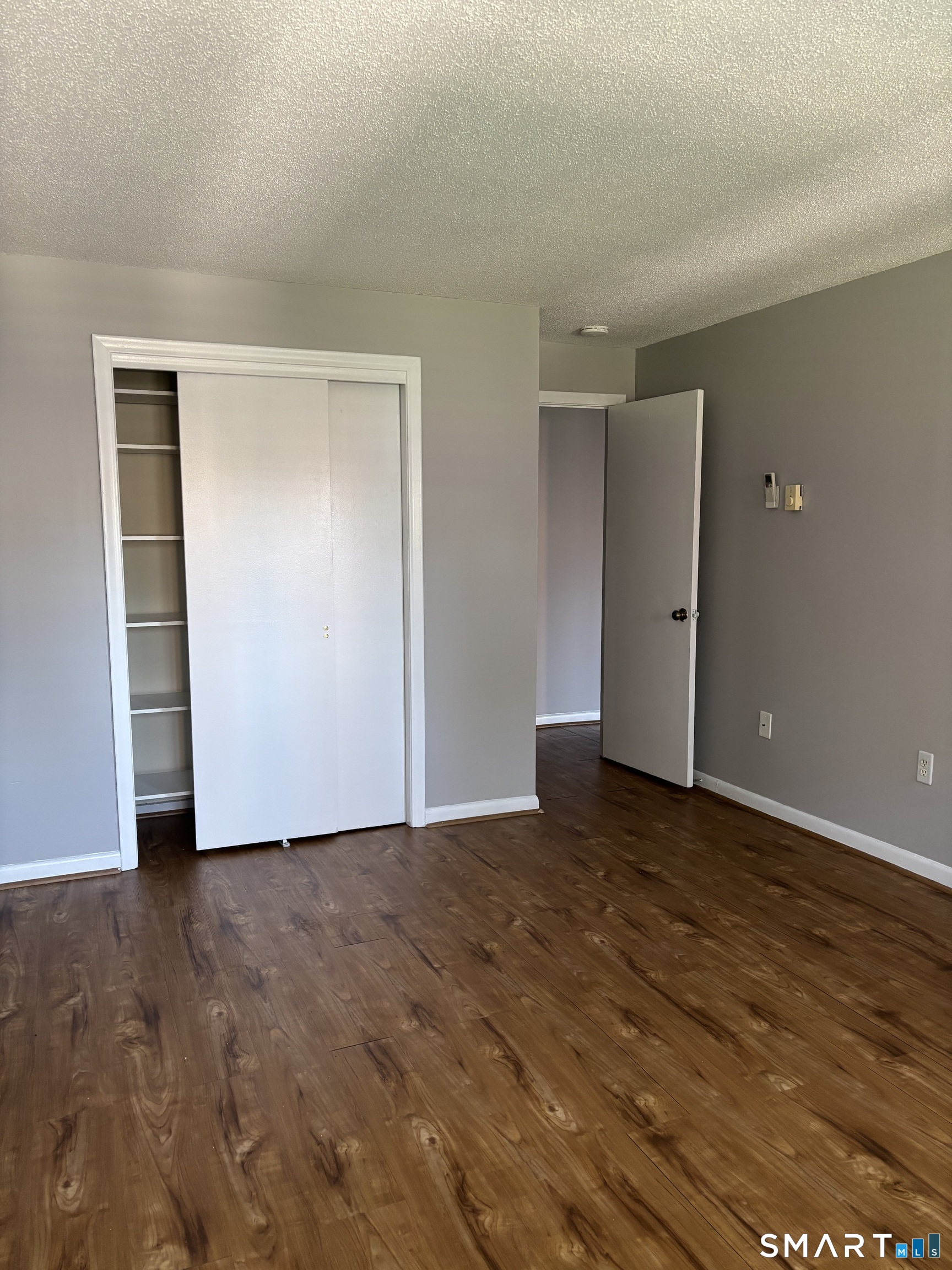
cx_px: 476
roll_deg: -0.6
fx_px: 953
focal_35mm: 26
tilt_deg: -6.7
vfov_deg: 67.3
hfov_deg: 53.1
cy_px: 635
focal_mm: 5.96
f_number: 1.6
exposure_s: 1/60
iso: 250
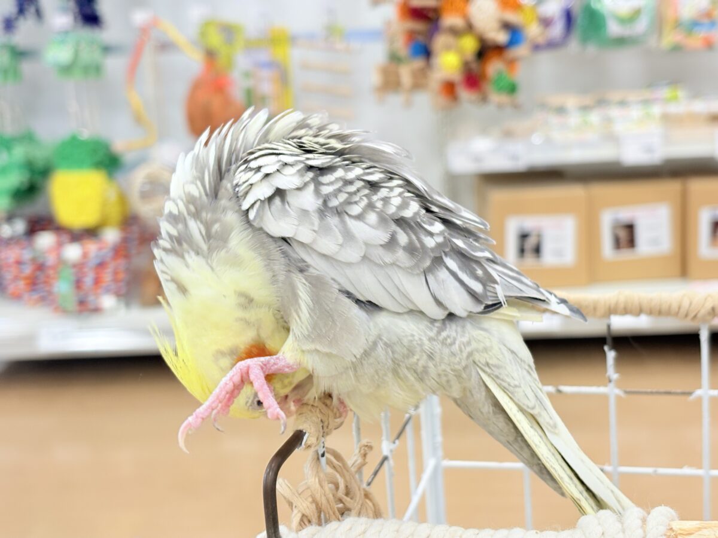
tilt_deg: -12.3
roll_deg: +3.8
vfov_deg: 28.0
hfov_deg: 36.8
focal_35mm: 52
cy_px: 269
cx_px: 359
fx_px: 1079
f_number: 1.6
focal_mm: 5.96
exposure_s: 1/50
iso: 50
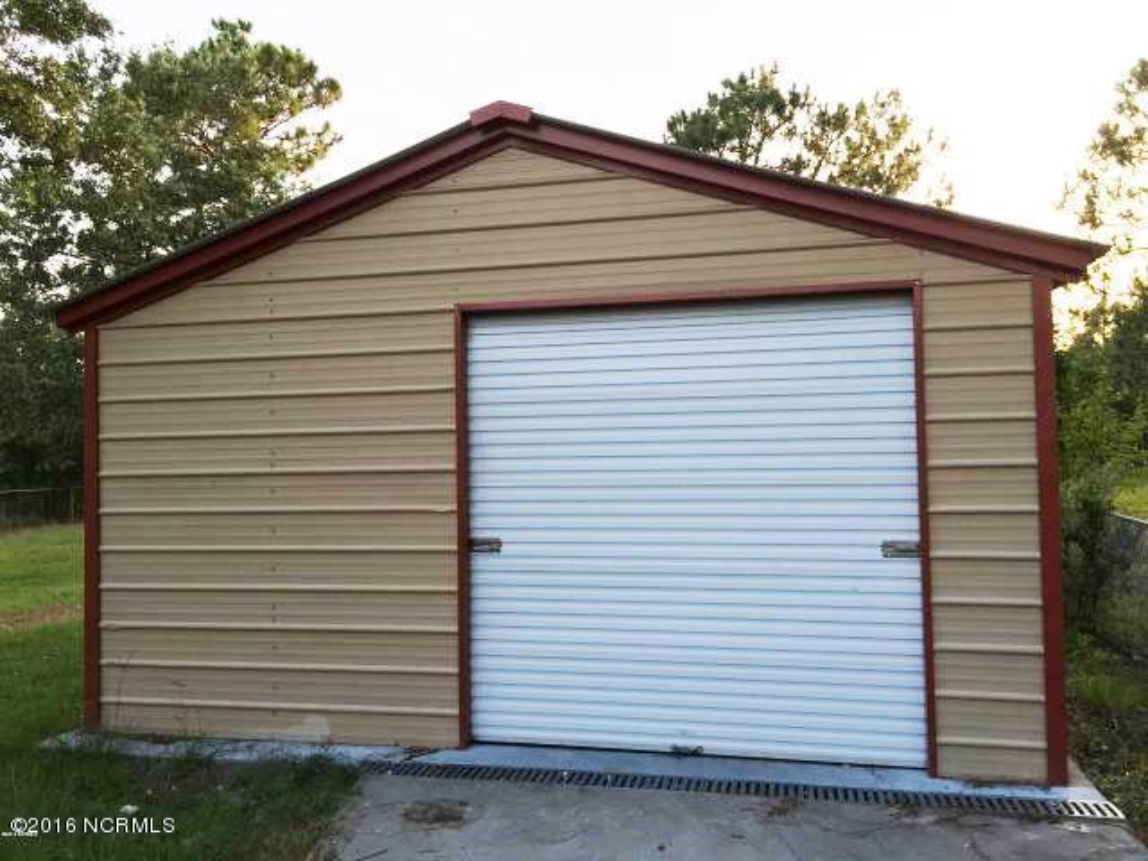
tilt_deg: +3.9
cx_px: 574
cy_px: 430
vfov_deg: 48.2
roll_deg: +2.0
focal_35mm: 29
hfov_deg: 61.7
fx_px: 962
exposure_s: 1/120
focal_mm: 4.15
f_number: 2.2
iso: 32
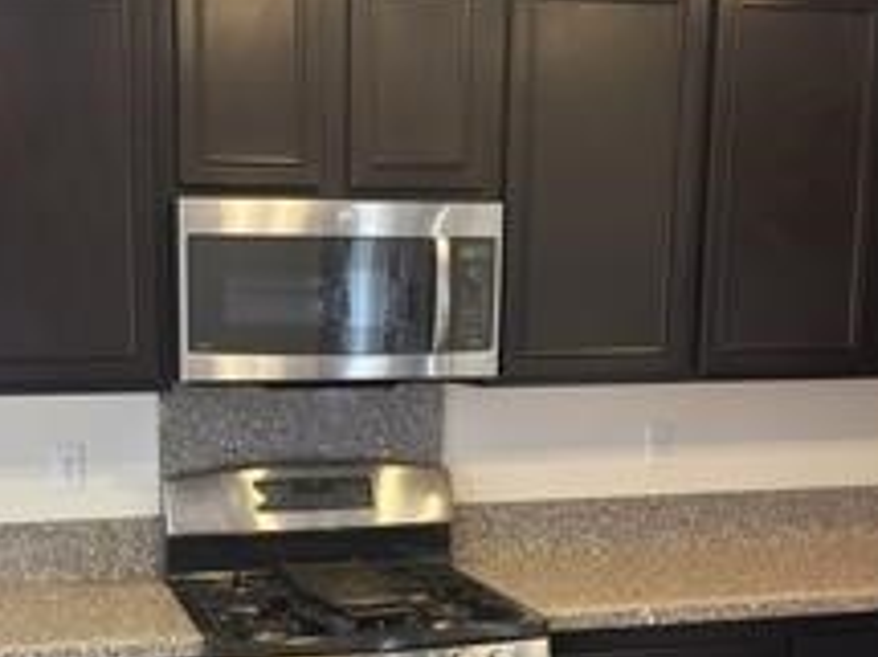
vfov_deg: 30.9
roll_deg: -0.2
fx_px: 1166
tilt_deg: -8.8
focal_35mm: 46
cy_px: 506
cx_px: 263
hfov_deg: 40.5
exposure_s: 1/30
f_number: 2.2
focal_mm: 4.15
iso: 100
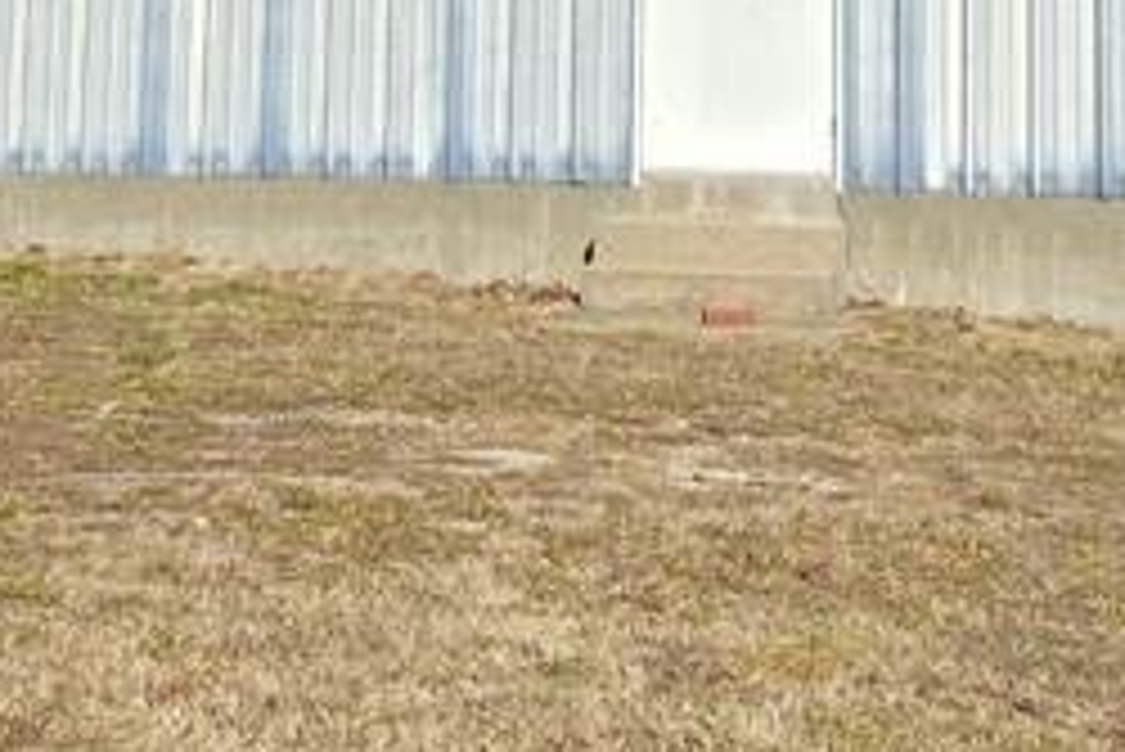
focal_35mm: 98
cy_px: -450
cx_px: 693
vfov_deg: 13.1
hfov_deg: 20.8
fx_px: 3064
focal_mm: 5.4
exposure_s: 1/2391
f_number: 1.8
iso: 25
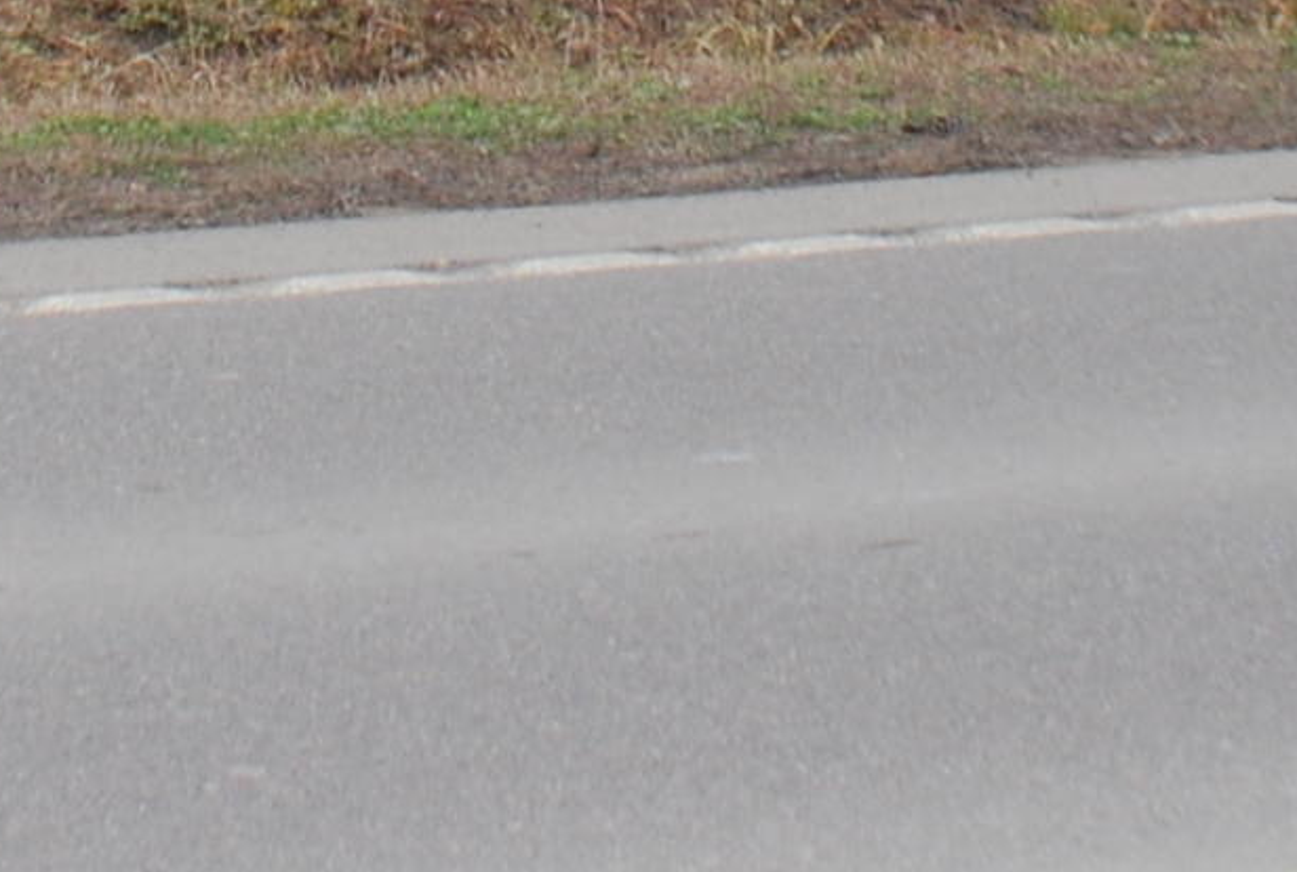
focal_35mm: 282
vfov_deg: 4.8
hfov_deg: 7.3
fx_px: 10184
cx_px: 423
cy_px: -1156
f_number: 8
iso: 400
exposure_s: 1/250
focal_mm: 40
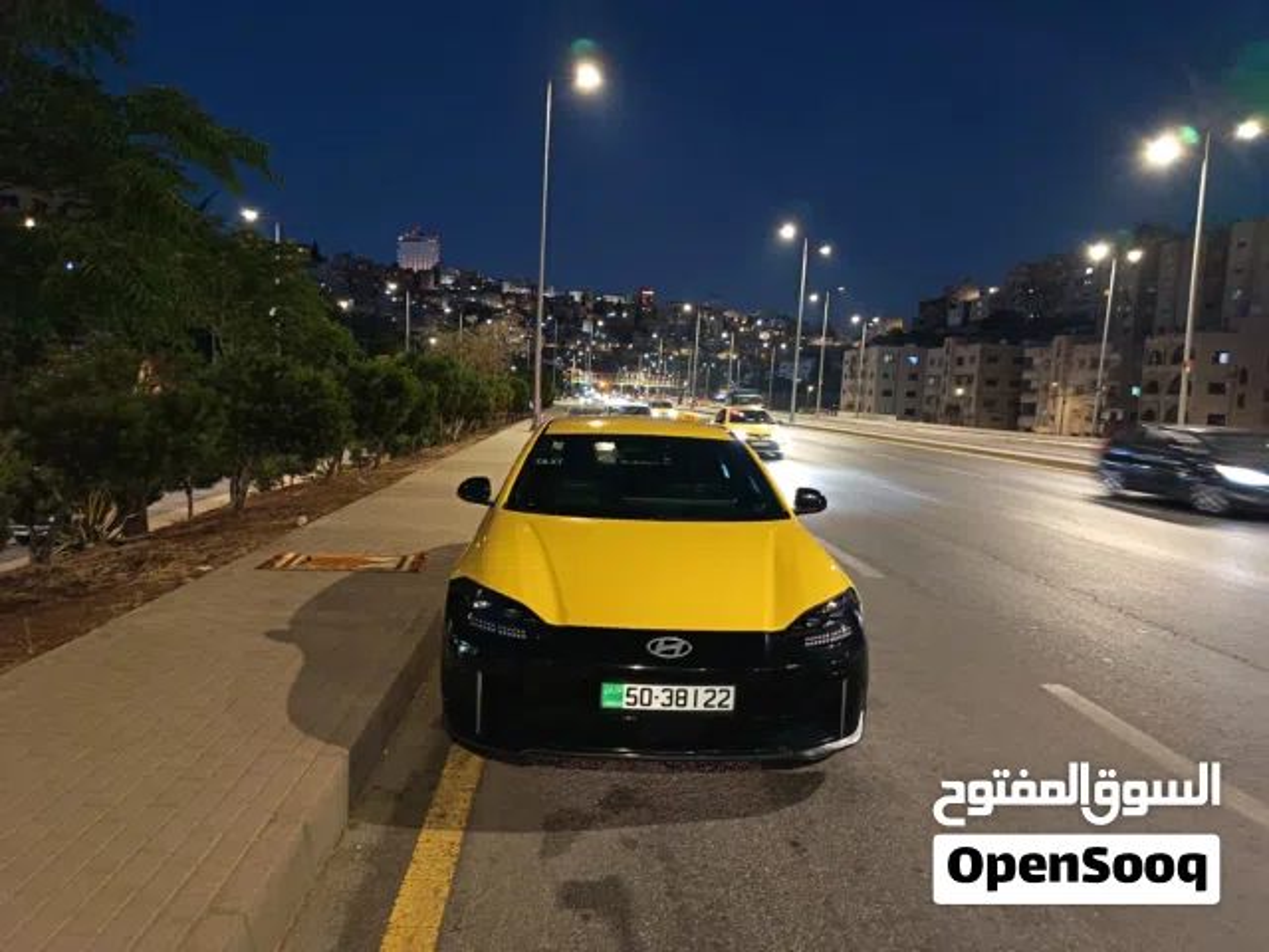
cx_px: 634
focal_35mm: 24
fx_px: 880
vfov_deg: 56.8
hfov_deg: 71.6
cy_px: 476
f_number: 1.75
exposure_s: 1/24
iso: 5160
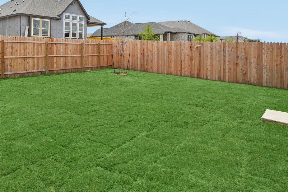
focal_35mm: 29
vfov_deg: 43.4
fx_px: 231
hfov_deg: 61.7
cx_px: 87
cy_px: 44
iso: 100
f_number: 8
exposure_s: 1/320
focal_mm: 16.5
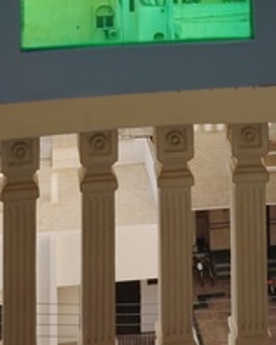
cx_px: 157
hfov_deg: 22.5
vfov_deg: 23.6
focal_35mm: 68
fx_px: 693
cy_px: -136
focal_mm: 5.25
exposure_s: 1/100
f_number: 1.75
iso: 132
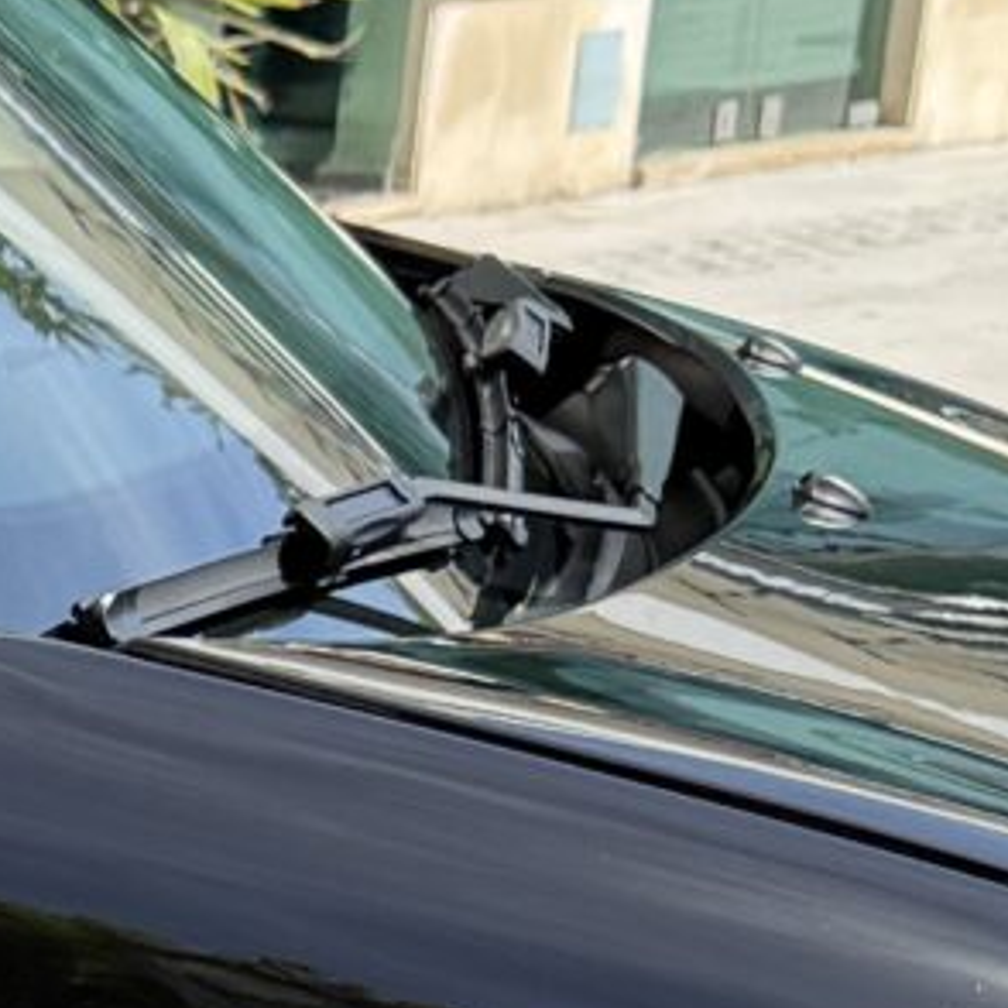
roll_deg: +0.4
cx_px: -1776
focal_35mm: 185
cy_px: 1659
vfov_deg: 9.1
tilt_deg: -16.8
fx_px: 6095
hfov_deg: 8.3
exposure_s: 1/2445
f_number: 1.78
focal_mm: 6.76
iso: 80
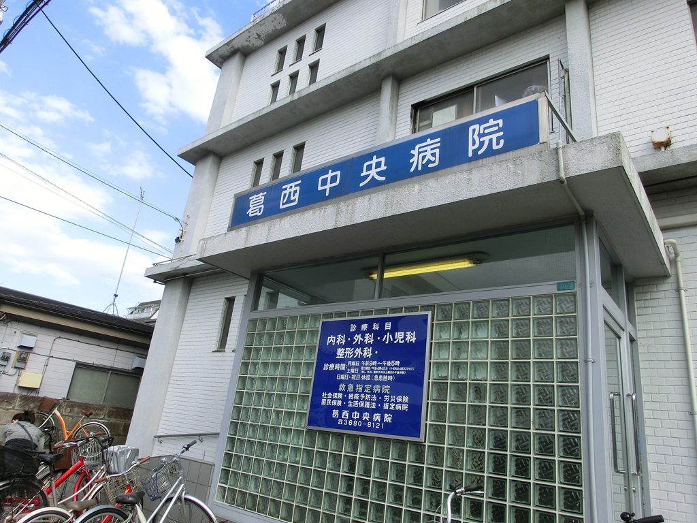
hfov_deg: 71.6
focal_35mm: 24
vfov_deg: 56.8
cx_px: 348
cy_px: 262
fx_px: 483
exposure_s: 1/640
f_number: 3
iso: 100
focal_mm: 4.24
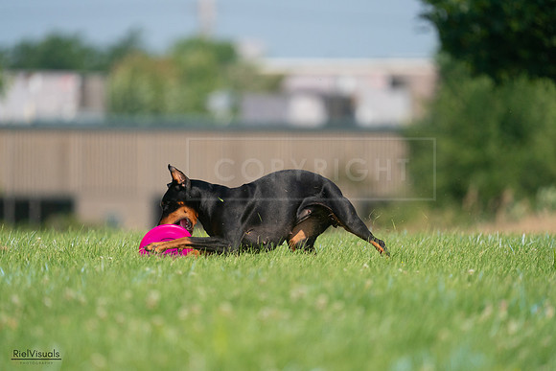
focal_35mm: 600
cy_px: 186
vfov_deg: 2.3
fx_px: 9268
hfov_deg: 3.4
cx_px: 278
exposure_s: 1/4000
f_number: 6.3
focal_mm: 600
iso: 1250
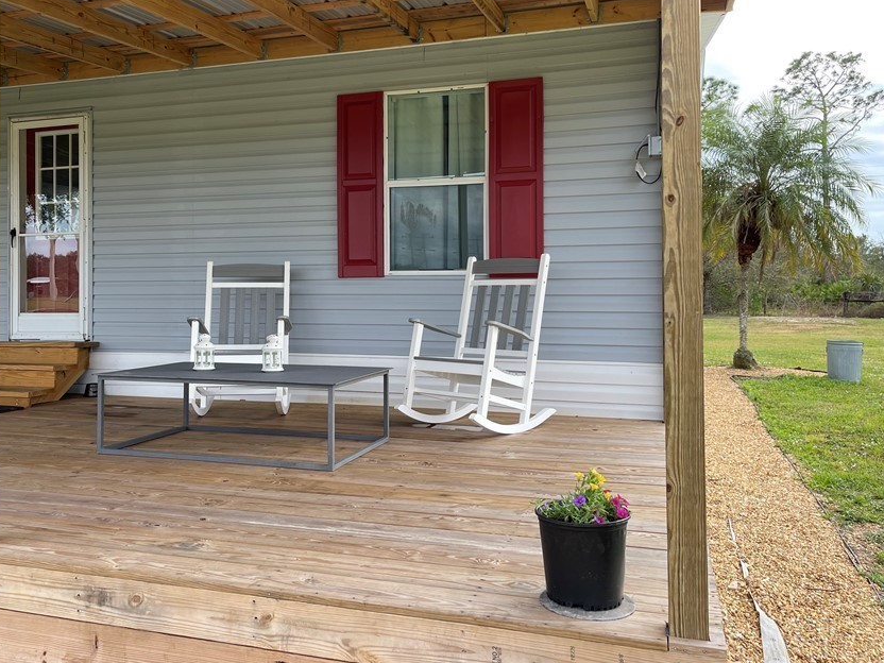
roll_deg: +0.0
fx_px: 817
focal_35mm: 32
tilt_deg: +0.4
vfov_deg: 44.0
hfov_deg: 56.6
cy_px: 272
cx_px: 375
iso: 32
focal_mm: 5.1
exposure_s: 1/545
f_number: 1.6
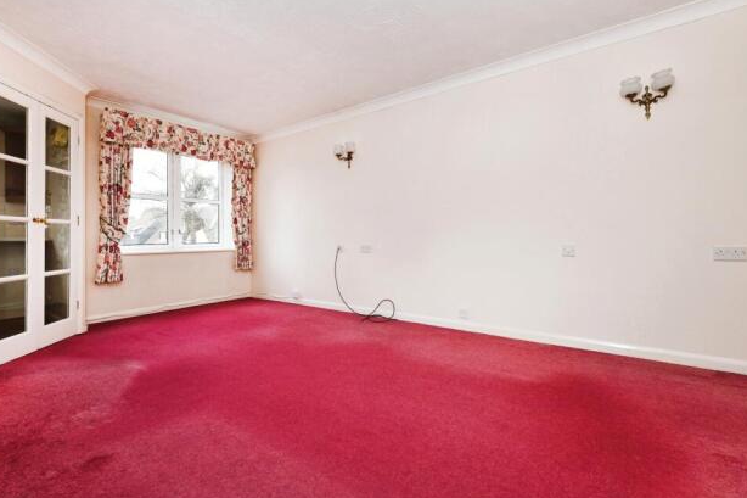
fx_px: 332
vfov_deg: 73.7
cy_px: 251
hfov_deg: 96.7
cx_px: 363
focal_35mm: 16
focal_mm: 15
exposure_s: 1/60
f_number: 10
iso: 400
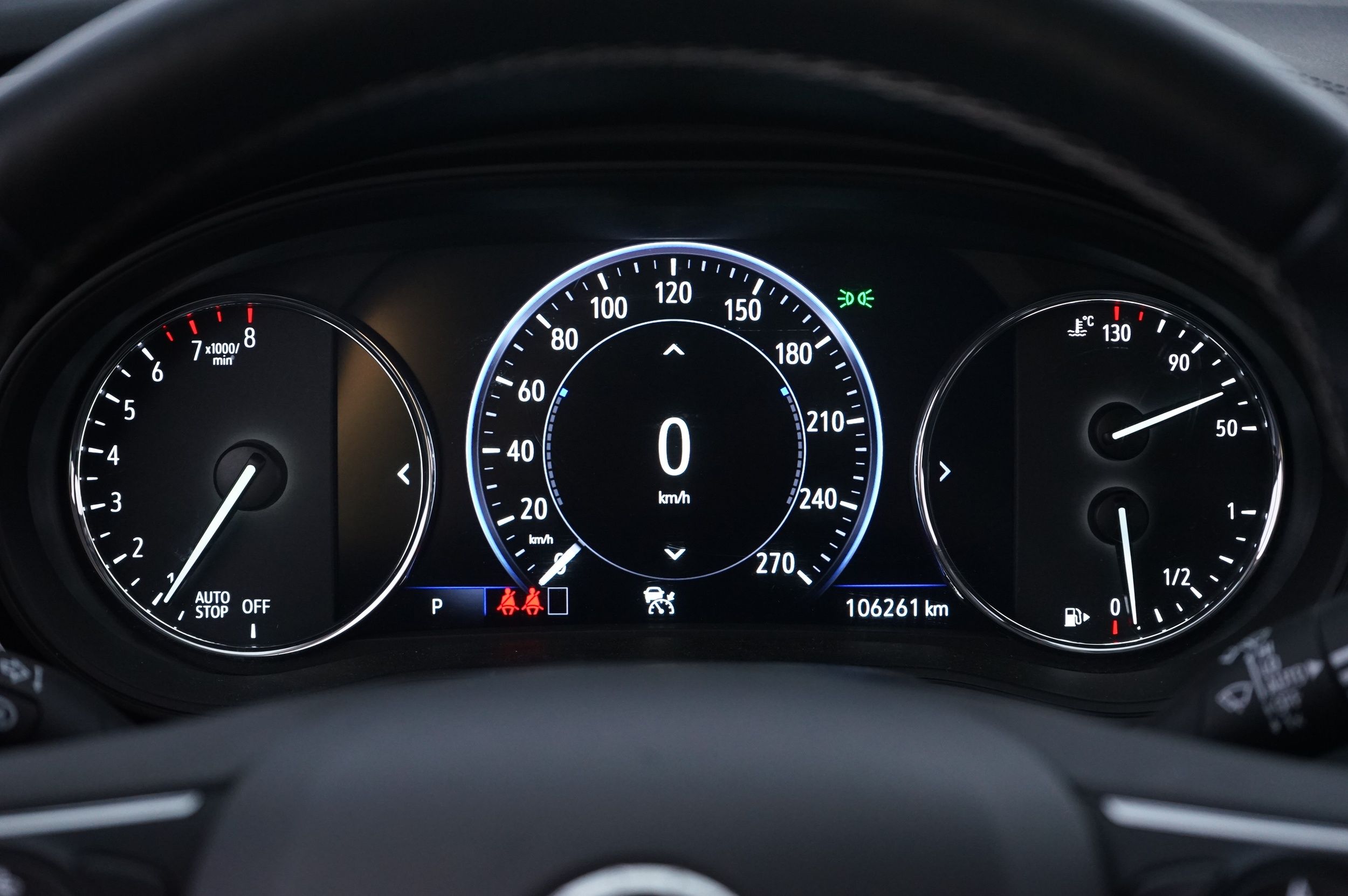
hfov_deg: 29.7
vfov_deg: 20.0
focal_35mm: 68
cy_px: 448
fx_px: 2544
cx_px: 674
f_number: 6.3
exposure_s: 1/10
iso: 2000
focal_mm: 68
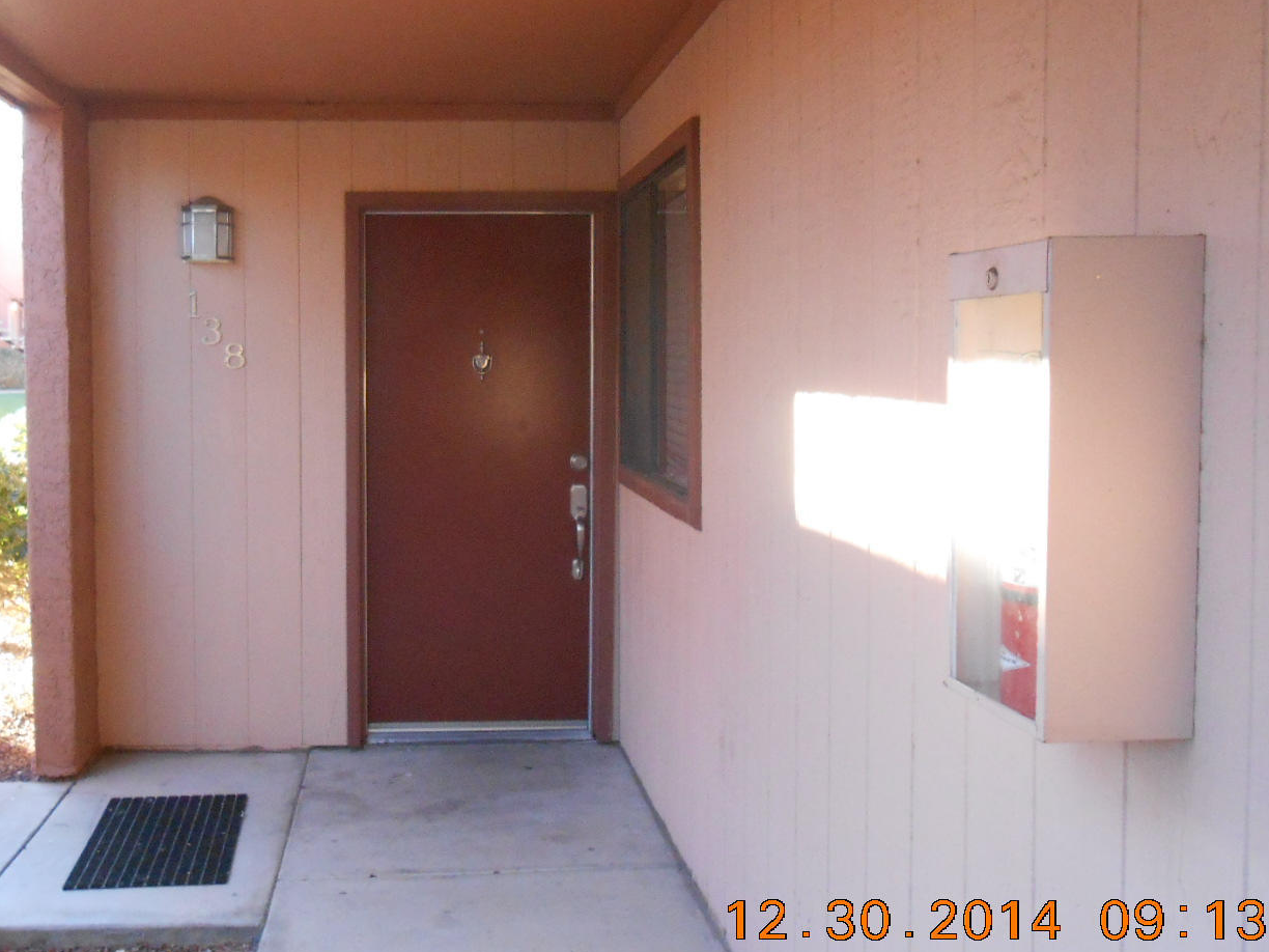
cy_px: 419
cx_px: 480
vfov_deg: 41.7
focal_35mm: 34
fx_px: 1246
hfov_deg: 53.4
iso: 500
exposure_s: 1/125
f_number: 3.5
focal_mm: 4.6
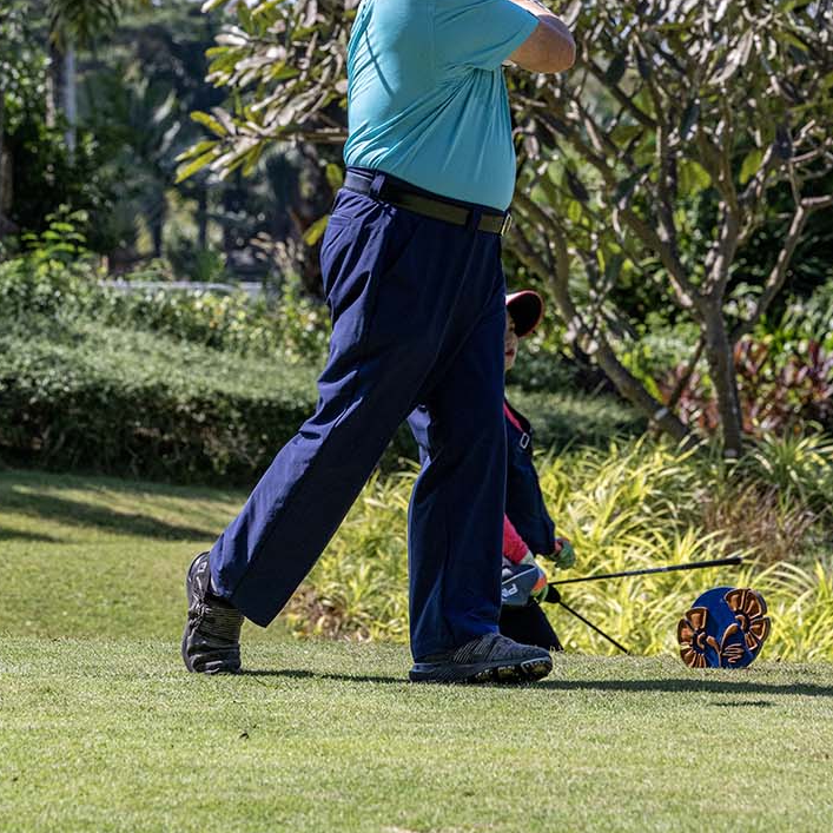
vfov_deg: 8.8
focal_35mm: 199
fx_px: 5418
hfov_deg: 8.8
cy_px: 107
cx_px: 361
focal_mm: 115
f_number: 7.1
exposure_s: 1/2000
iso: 1600
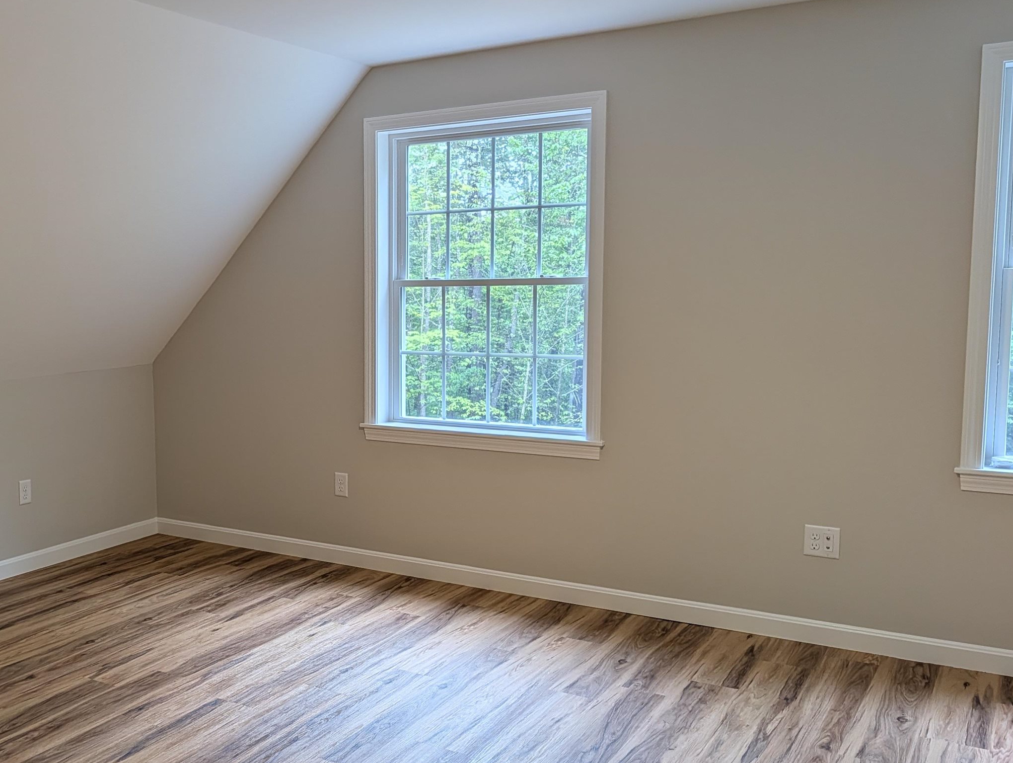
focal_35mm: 36
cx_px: 259
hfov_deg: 49.3
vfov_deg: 39.7
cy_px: 408
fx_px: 1055
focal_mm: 6.9
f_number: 1.68
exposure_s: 1/120
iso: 24
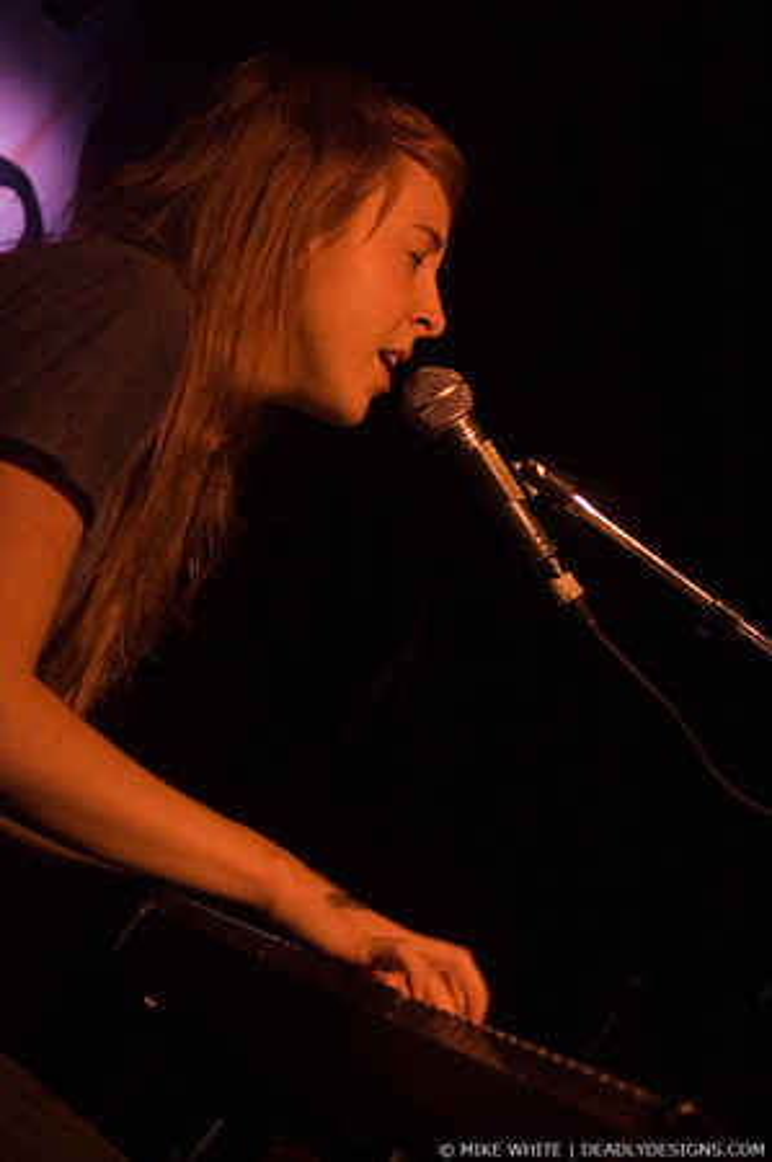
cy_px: 581
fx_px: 2515
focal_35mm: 78
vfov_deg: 26.0
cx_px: 386
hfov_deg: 17.5
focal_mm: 52
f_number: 4.5
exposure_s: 1/25
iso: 800
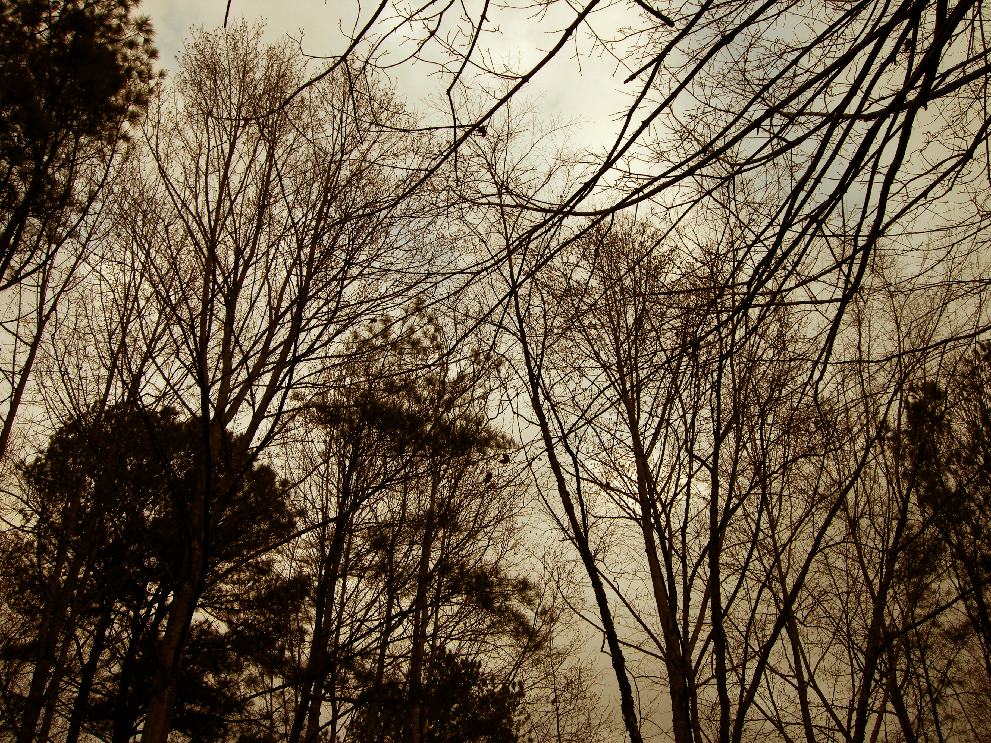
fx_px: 1031
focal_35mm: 36
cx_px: 496
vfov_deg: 39.7
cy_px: 372
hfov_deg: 51.4
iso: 64
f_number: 4.8
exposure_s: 1/152
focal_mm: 7.5
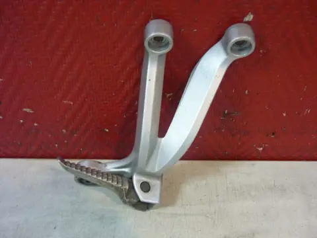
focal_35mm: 33
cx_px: 158
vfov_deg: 42.9
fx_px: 302
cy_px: 119
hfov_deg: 55.4
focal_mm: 5.5
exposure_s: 1/13
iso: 400
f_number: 2.8
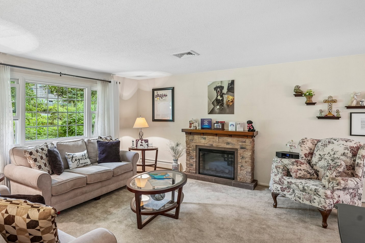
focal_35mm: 23
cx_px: 114
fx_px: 233
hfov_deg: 73.1
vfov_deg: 55.1
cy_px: 117
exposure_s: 1/10
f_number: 8
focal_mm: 16
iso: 400
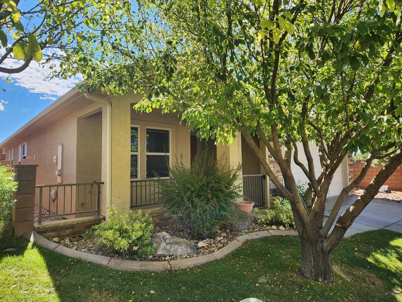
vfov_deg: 58.9
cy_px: 151
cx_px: 201
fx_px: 267
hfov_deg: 73.9
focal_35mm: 23
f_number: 1.8
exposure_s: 1/531
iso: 20
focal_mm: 5.4
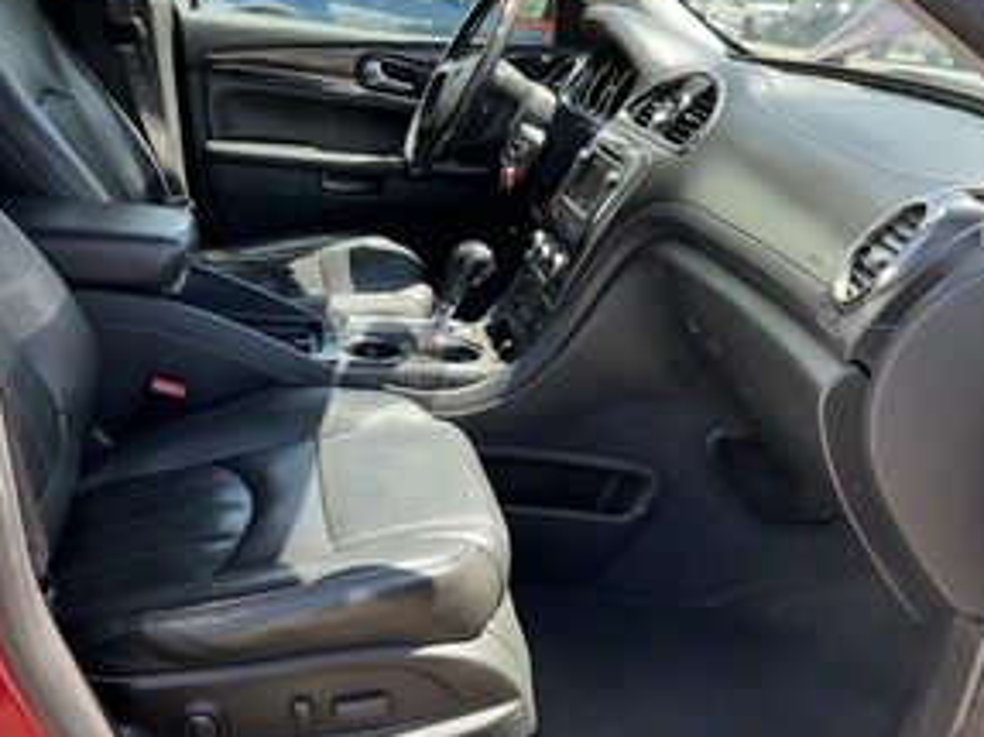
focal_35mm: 39
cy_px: 353
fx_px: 1108
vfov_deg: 36.8
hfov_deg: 47.8
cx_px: 459
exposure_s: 1/122
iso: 20
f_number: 1.8
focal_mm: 3
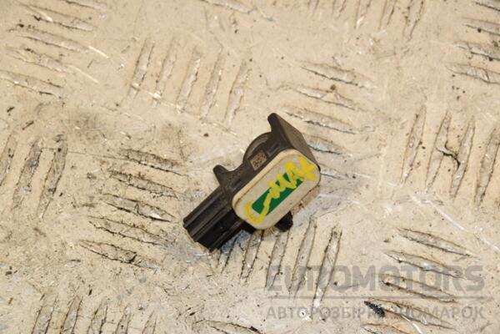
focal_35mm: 158
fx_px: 2187
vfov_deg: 8.7
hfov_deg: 13.0
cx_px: 250
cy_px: 167
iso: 800
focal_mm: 105
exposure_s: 1/200
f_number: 9
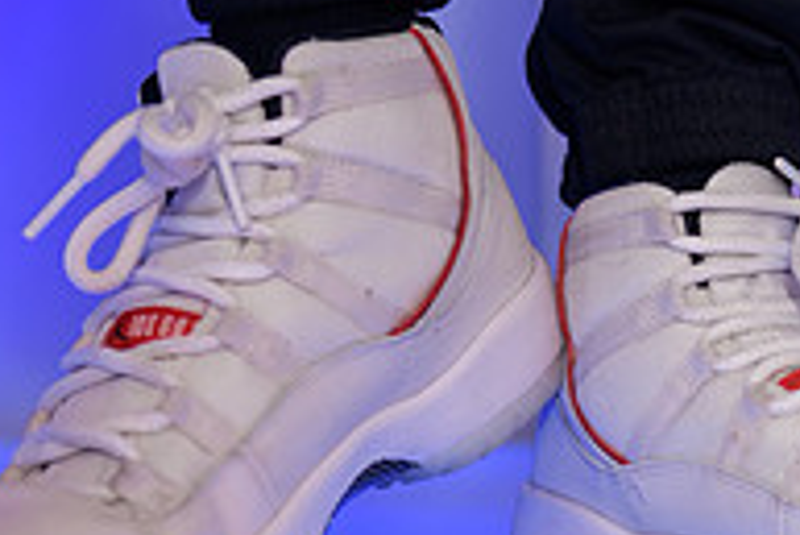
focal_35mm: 114
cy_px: 371
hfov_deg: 17.8
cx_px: 659
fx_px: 2535
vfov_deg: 12.0
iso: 500
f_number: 3.2
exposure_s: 1/125
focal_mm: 38
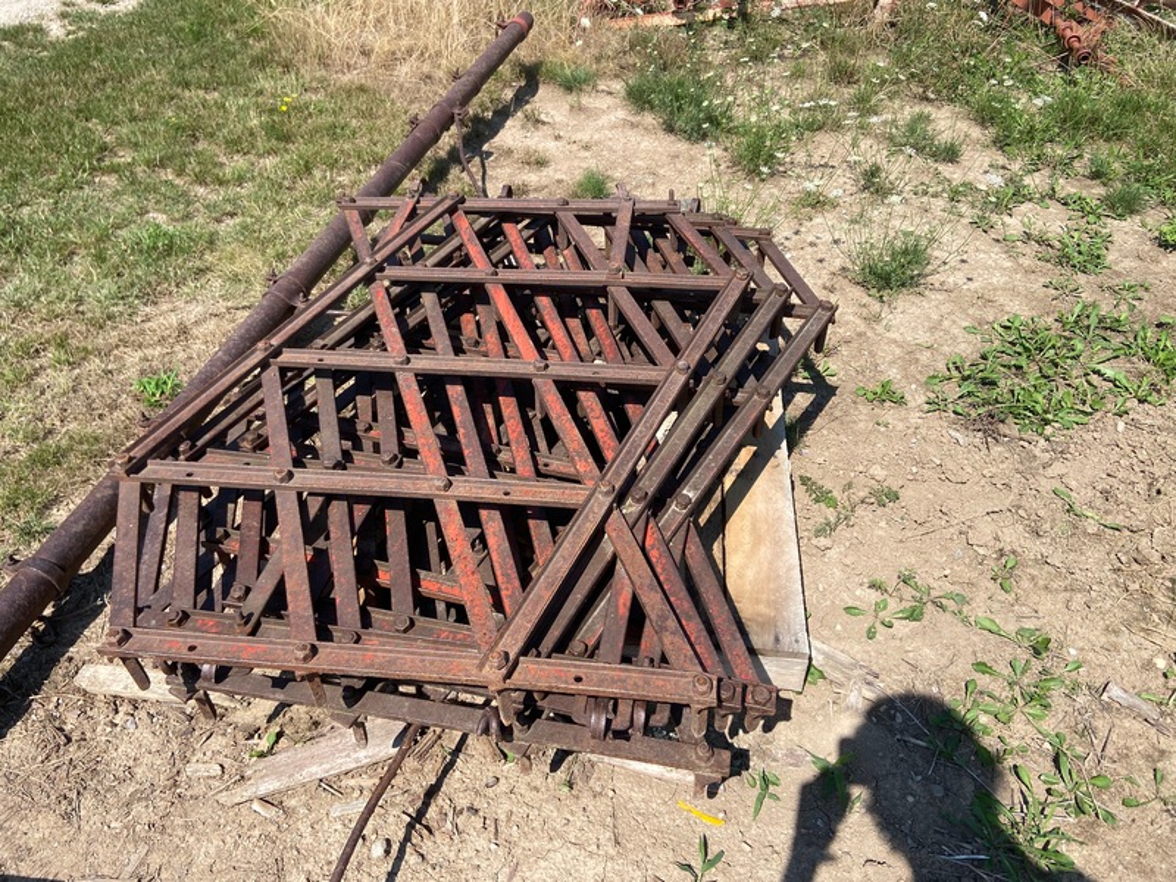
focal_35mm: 26
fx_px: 883
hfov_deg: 67.3
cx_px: 588
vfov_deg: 53.1
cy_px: 441
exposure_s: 1/2315
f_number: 1.8
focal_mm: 4.25
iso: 32
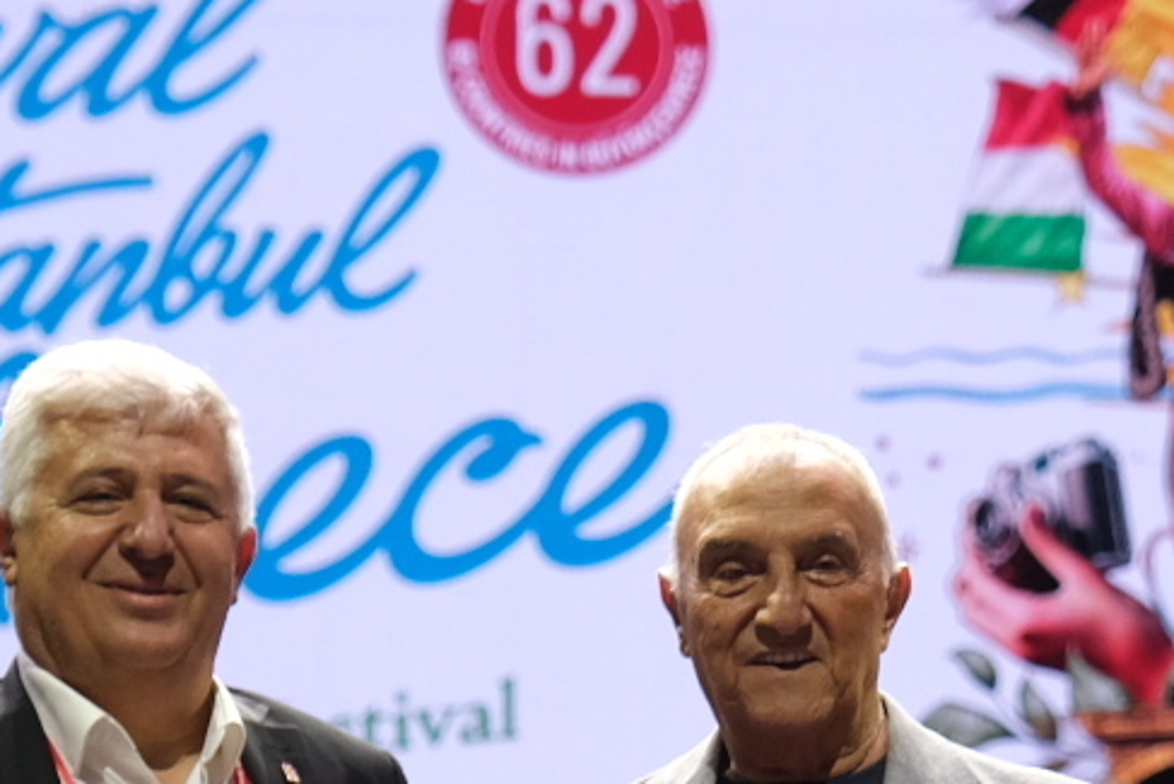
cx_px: 798
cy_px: 977
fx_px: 8448
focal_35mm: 259
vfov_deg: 5.3
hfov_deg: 7.9
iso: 500
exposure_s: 1/125
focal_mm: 47
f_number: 2.8
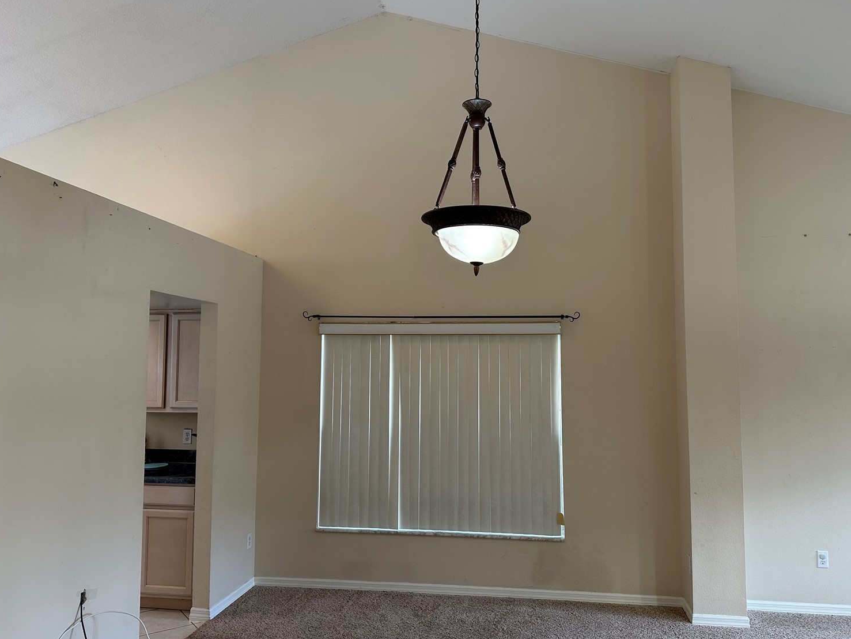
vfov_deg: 53.1
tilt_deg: +3.2
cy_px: 313
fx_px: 639
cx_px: 445
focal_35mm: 26
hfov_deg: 67.3
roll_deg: +0.1
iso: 125
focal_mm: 6.86
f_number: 1.78
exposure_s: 1/60
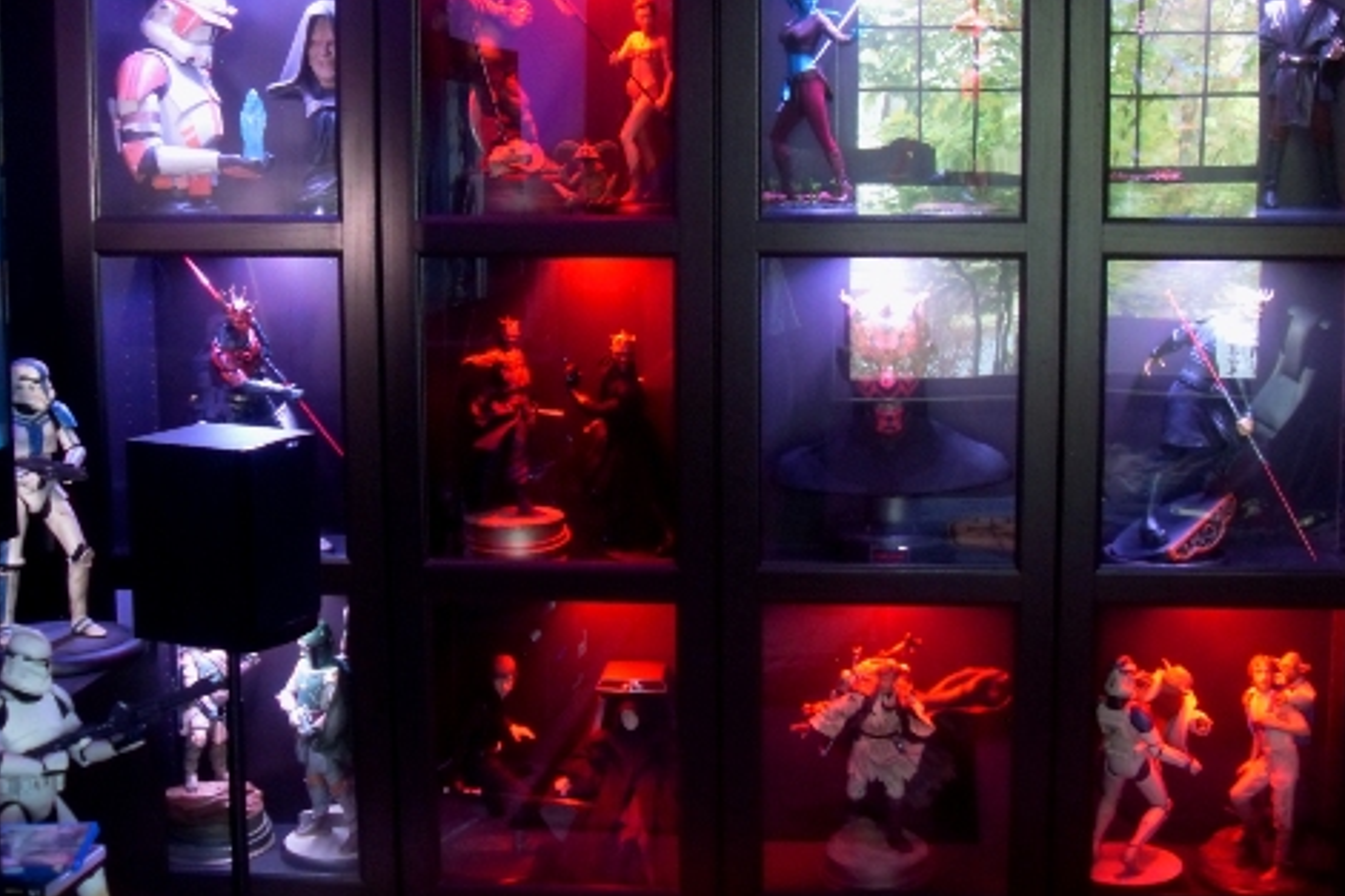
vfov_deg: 28.0
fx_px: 1793
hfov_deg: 40.9
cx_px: 833
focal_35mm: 48
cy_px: 333
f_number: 2.8
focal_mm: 6.3
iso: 200
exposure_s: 1/1.43
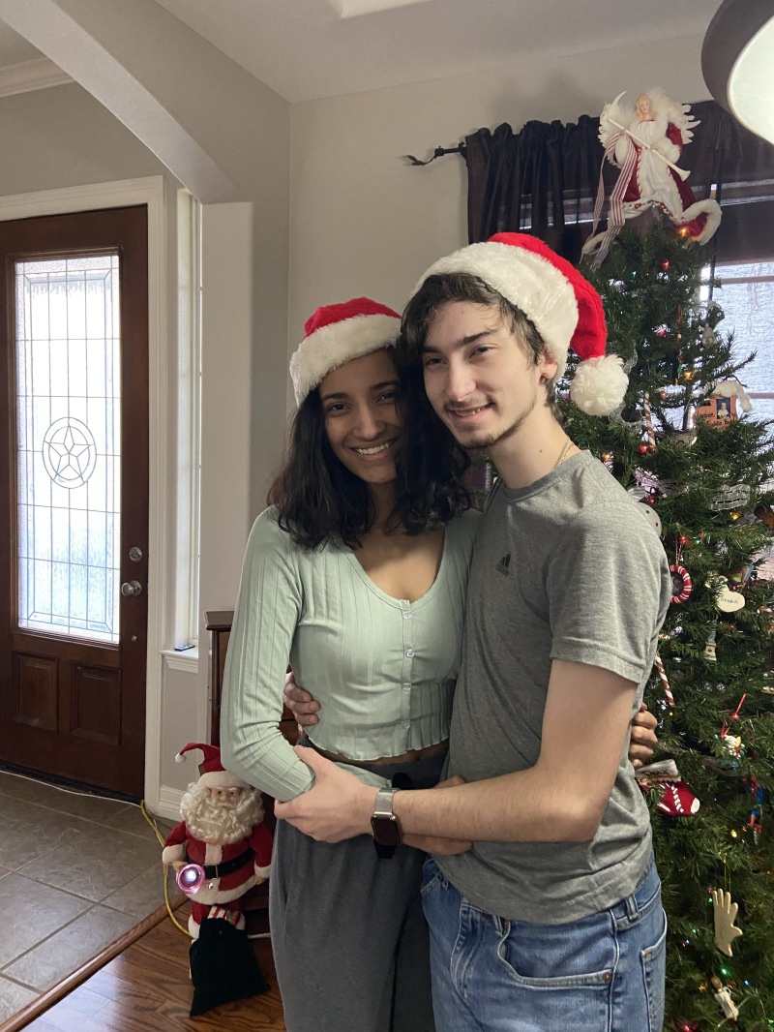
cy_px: 516
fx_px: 775
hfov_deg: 53.1
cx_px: 387
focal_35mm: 26
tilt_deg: -5.1
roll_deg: -2.4
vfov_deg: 67.3
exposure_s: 1/30
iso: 400
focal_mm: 4.25
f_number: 1.8
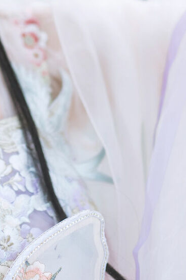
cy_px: -44
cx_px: -14
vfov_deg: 8.4
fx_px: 1891
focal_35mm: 244
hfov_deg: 5.6
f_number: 1.8
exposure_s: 1/640
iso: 100
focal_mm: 85
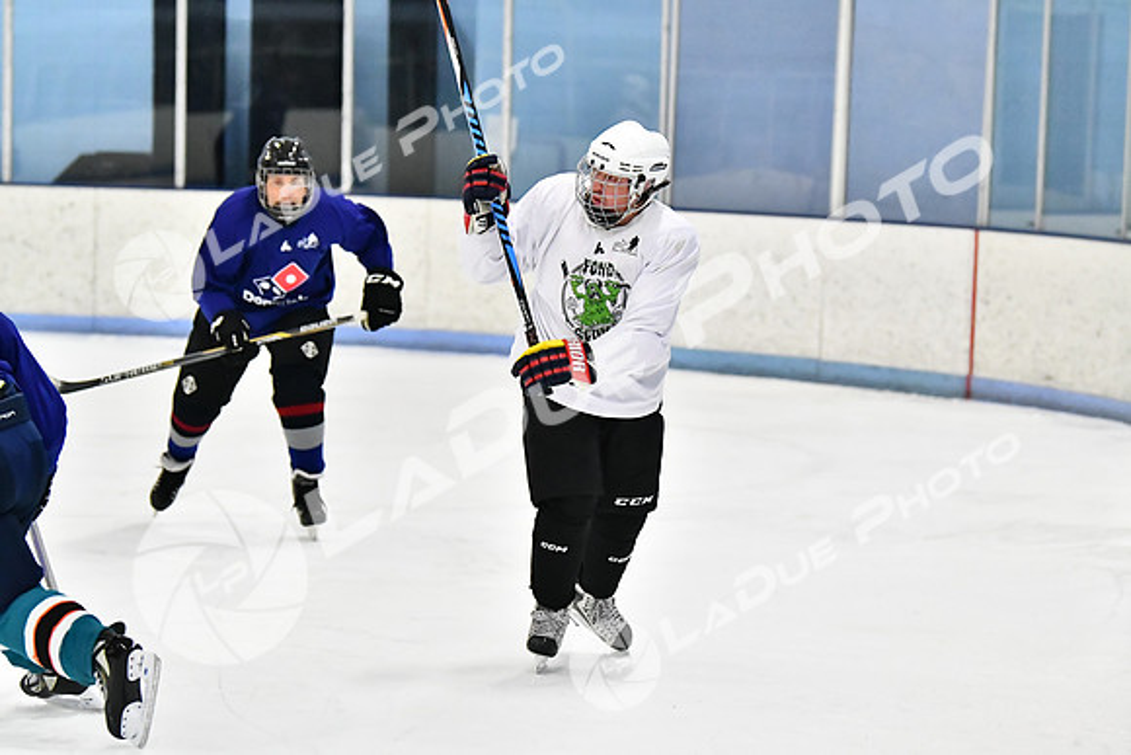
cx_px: 566
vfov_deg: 9.0
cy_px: 378
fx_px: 4808
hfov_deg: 13.4
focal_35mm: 153
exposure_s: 1/1250
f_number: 3.2
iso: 6400
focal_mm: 102
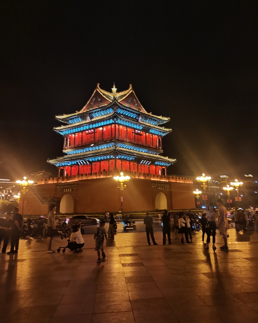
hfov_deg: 45.7
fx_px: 305
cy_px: 141
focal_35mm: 32
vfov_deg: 55.5
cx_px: 148
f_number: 1.8
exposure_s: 1/50
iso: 640
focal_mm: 5.58
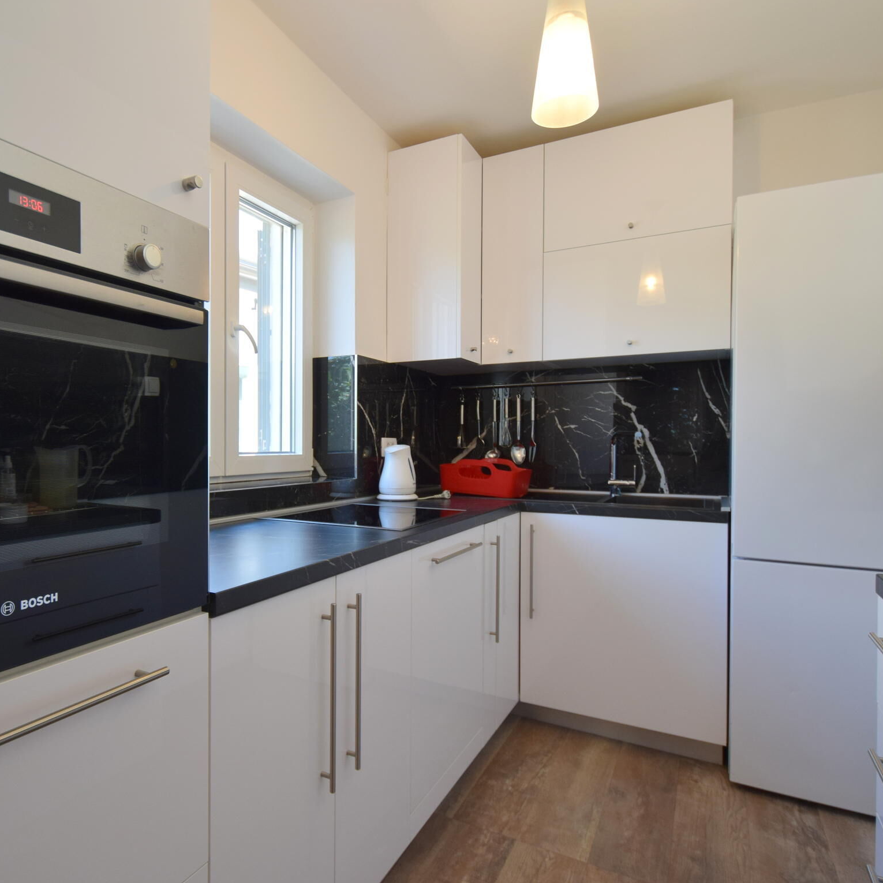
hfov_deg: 74.0
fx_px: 577
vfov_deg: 74.8
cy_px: 437
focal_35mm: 20
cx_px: 355
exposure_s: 1/80
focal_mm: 10
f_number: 4
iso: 400
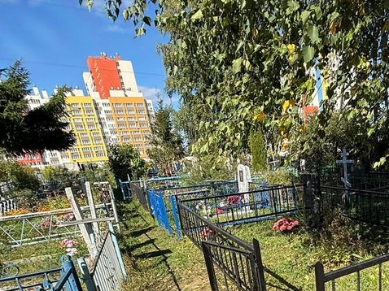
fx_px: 337
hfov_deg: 54.4
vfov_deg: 43.5
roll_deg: +1.4
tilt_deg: -12.1
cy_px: 251
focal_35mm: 30
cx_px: 330
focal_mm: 2.22
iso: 50
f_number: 2.2
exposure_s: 1/928
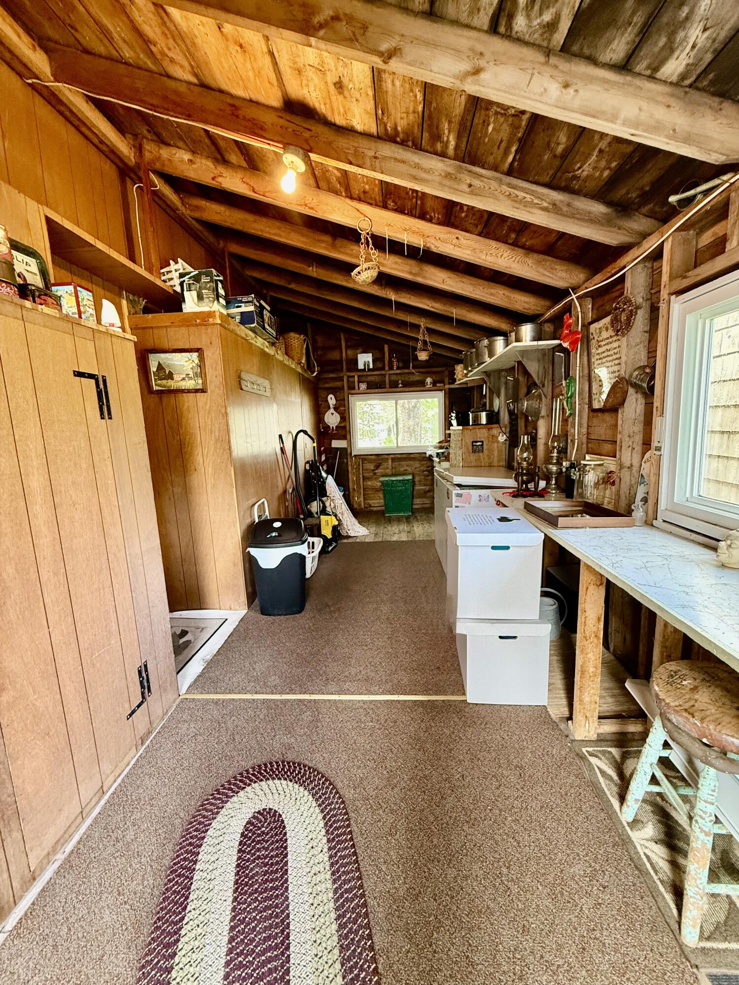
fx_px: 399
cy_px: 492
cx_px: 370
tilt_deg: -7.8
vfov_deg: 102.1
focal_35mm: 14
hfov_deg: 85.7
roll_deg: +2.3
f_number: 2.2
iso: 320
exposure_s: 1/60
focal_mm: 2.22
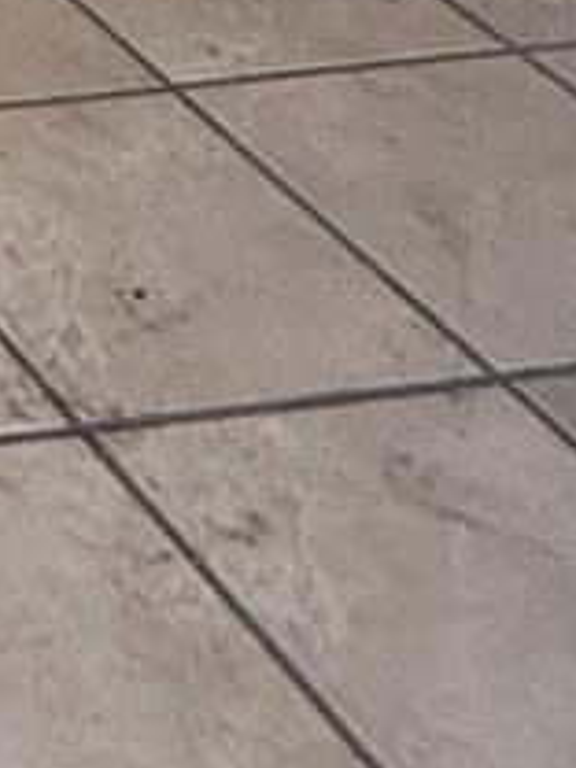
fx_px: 2241
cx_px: -1268
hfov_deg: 9.9
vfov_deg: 14.5
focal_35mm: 101
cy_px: -949
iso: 200
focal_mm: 2.22
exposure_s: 1/99
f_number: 2.2
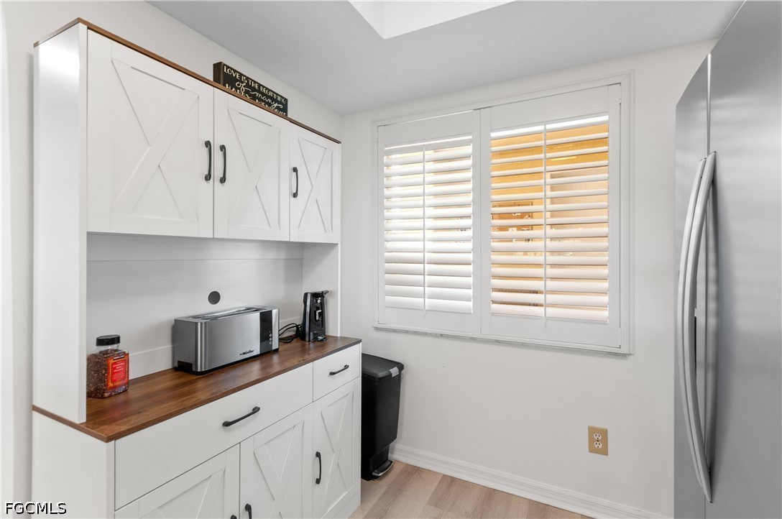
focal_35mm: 15
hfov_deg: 100.5
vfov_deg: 77.1
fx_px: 325
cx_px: 391
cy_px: 260
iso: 200
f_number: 8
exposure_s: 1
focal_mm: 10
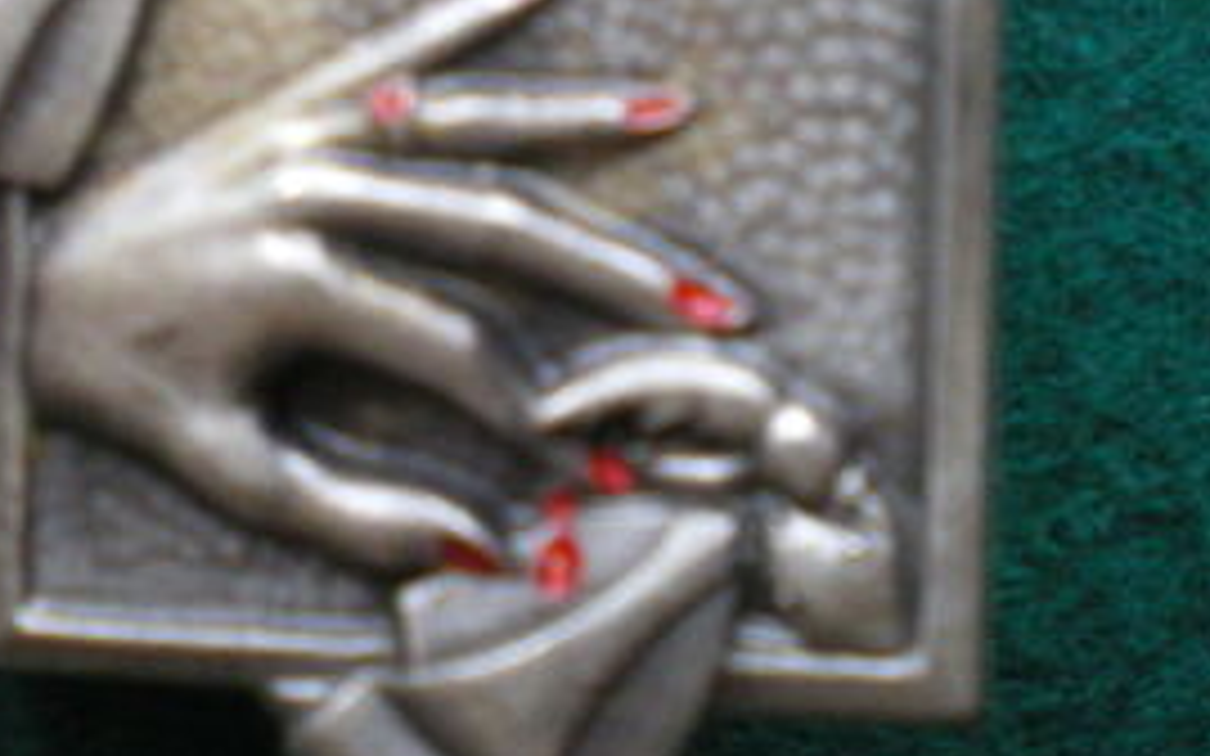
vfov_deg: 17.9
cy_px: 117
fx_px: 2374
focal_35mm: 72
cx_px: 373
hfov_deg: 28.4
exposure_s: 1/20
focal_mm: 6.3
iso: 400
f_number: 3.1
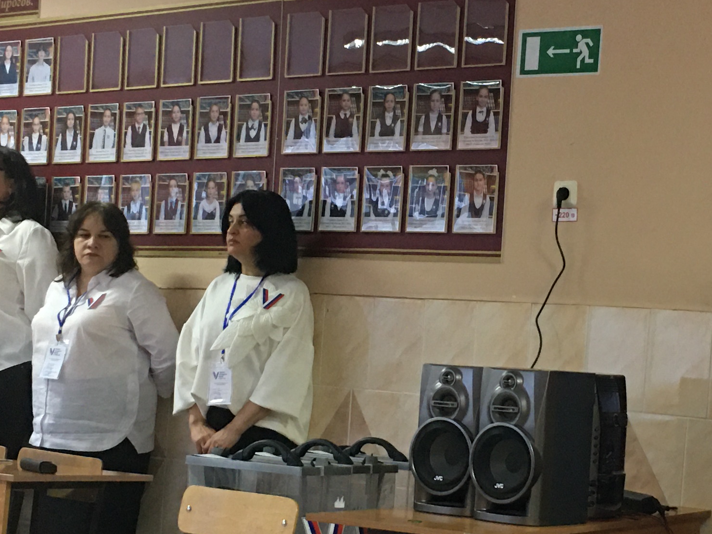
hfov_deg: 24.6
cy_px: 345
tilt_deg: +1.5
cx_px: 481
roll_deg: -3.8
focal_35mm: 79
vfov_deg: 18.6
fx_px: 1625
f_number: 2.2
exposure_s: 1/17
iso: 125
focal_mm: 4.15
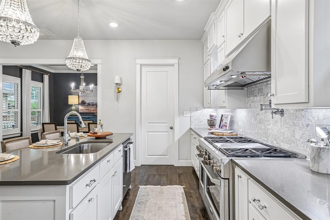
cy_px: 110
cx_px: 165
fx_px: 183
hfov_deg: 84.0
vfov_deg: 61.9
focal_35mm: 20
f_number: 8
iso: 400
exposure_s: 1/25
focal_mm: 20
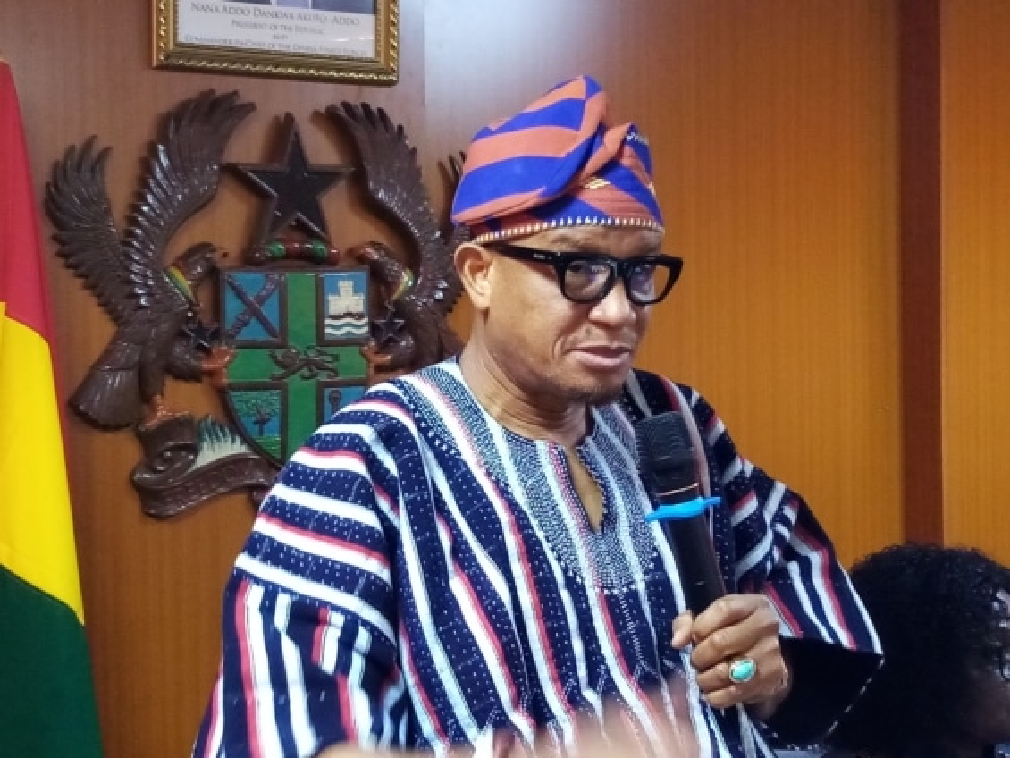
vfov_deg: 53.1
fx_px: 759
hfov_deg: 67.3
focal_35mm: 26
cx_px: 505
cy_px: 379
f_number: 1.8
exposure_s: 1/33.3
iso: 329
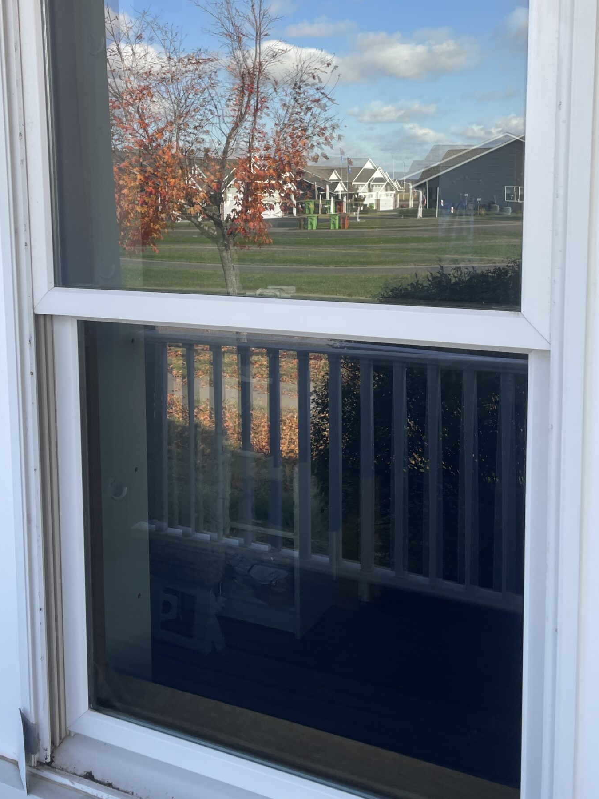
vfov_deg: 49.6
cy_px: 298
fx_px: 854
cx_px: 275
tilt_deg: -5.9
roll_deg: +1.1
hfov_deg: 38.6
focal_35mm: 37
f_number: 1.6
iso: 32
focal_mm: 4.2
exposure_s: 1/397
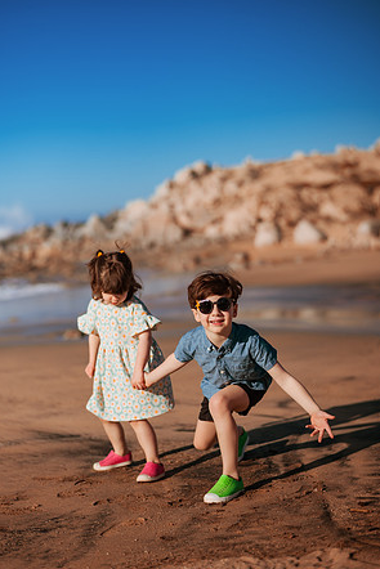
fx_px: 933
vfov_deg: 33.9
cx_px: 191
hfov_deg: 23.0
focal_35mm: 59
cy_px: 282
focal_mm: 58
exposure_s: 1/8000
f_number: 2
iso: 50
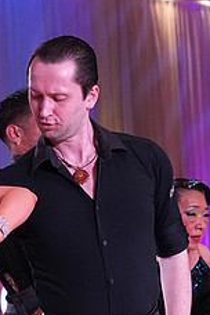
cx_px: -6
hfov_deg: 4.4
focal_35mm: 313
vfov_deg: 6.5
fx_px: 2739
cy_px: 392
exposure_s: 1/320
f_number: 6.3
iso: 3200
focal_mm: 82
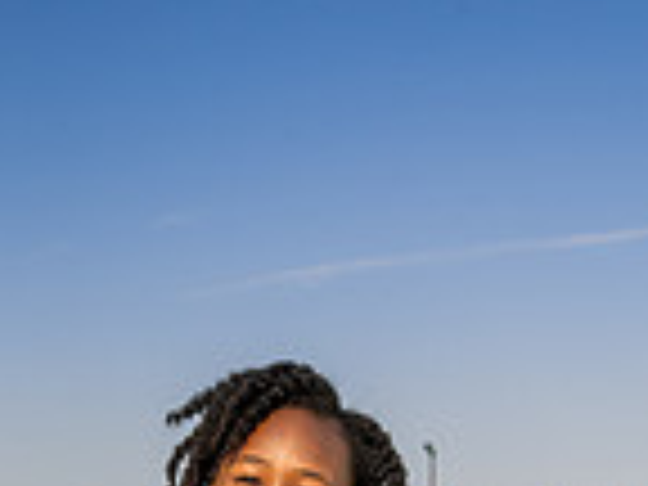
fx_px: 1741
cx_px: 130
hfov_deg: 20.8
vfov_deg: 13.7
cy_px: 954
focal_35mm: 93
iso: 250
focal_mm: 31
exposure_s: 1/250
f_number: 11
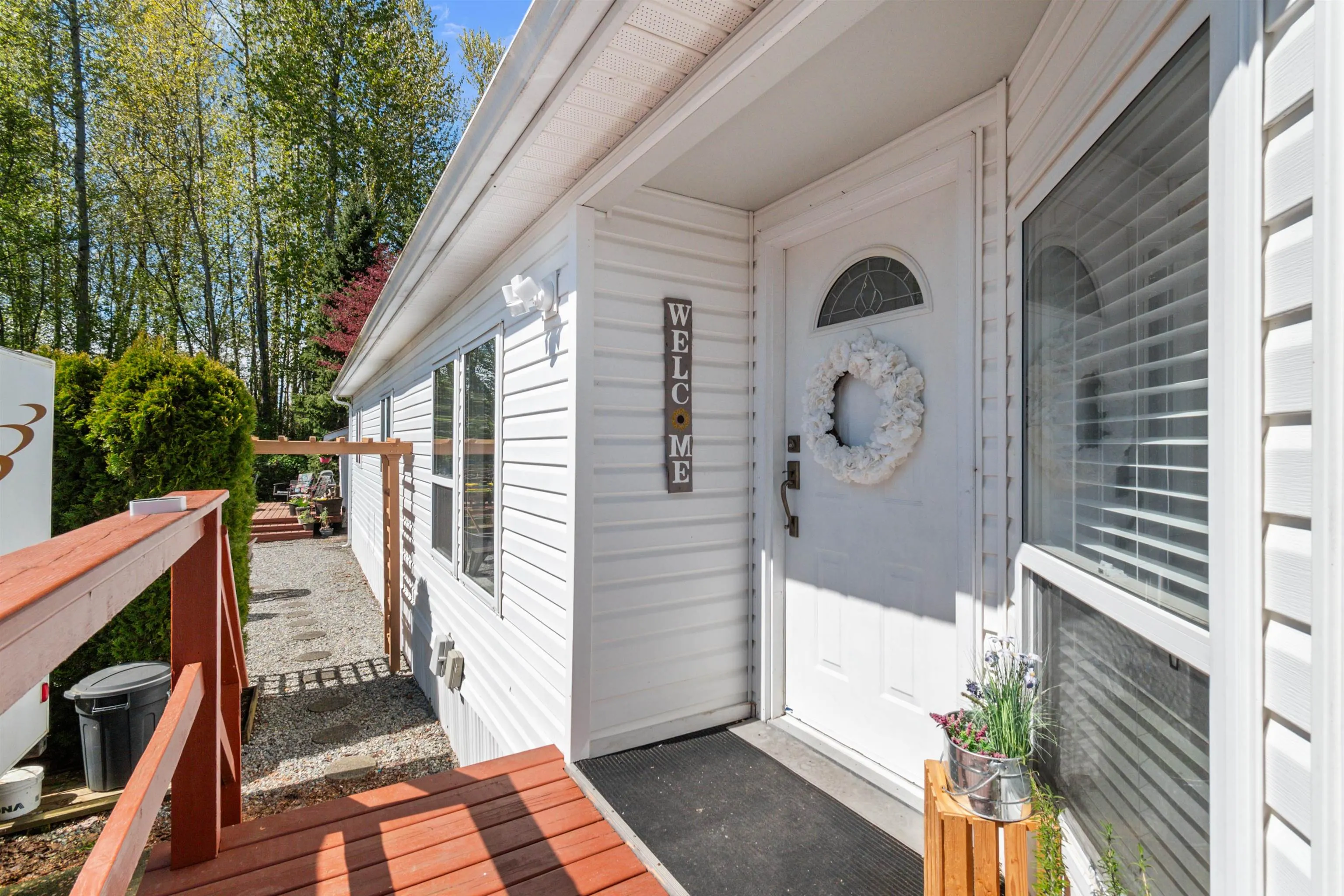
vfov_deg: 77.3
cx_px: 672
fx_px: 560
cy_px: 448
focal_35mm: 15
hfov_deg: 100.4
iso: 250
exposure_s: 1/800
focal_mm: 10
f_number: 9
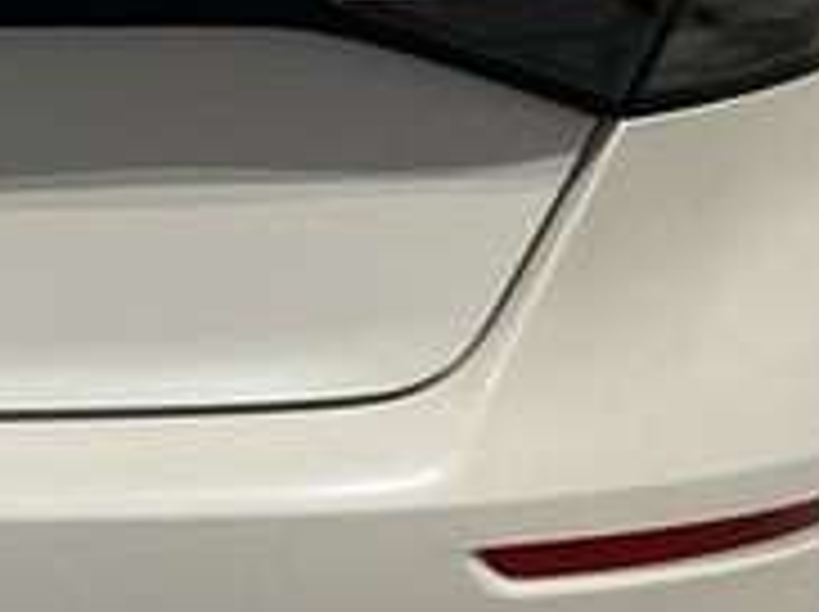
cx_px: -558
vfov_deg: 9.7
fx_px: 3615
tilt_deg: -18.1
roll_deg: +0.4
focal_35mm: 153
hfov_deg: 12.1
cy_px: 126
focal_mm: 3
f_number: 1.8
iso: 40
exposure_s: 1/60
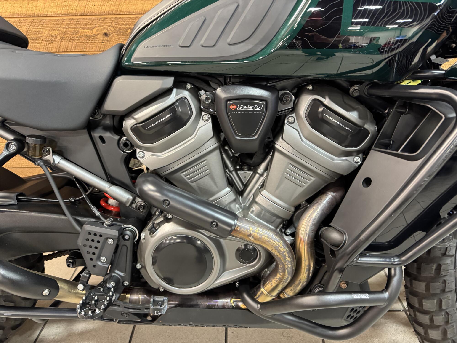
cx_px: 228
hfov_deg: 71.6
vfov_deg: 56.8
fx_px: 317
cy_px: 172
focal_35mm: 24
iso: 640
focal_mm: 6.76
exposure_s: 1/40
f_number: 1.78
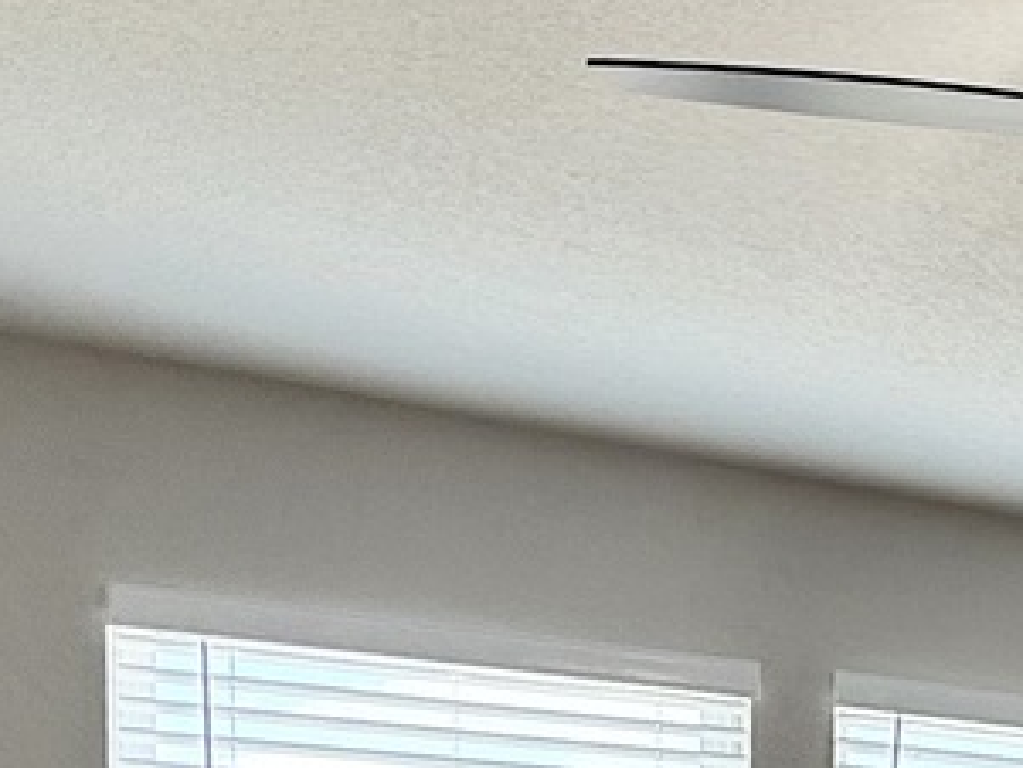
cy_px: 1149
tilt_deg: -3.2
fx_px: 1981
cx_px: 1652
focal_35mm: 67
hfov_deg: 22.2
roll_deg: -1.0
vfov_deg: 19.2
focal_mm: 2.22
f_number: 2.2
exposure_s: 1/132
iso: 64
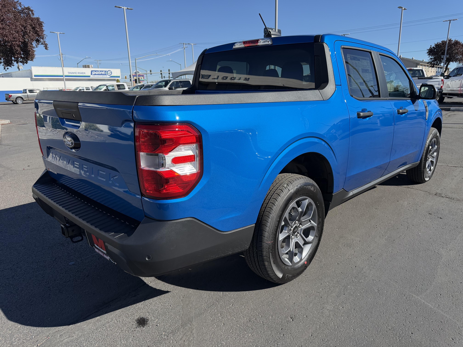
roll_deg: -0.3
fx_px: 321
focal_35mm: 24
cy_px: 174
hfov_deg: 71.6
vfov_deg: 56.8
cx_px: 232
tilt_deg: -16.7
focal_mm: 6.76
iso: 100
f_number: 1.78
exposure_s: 1/4405
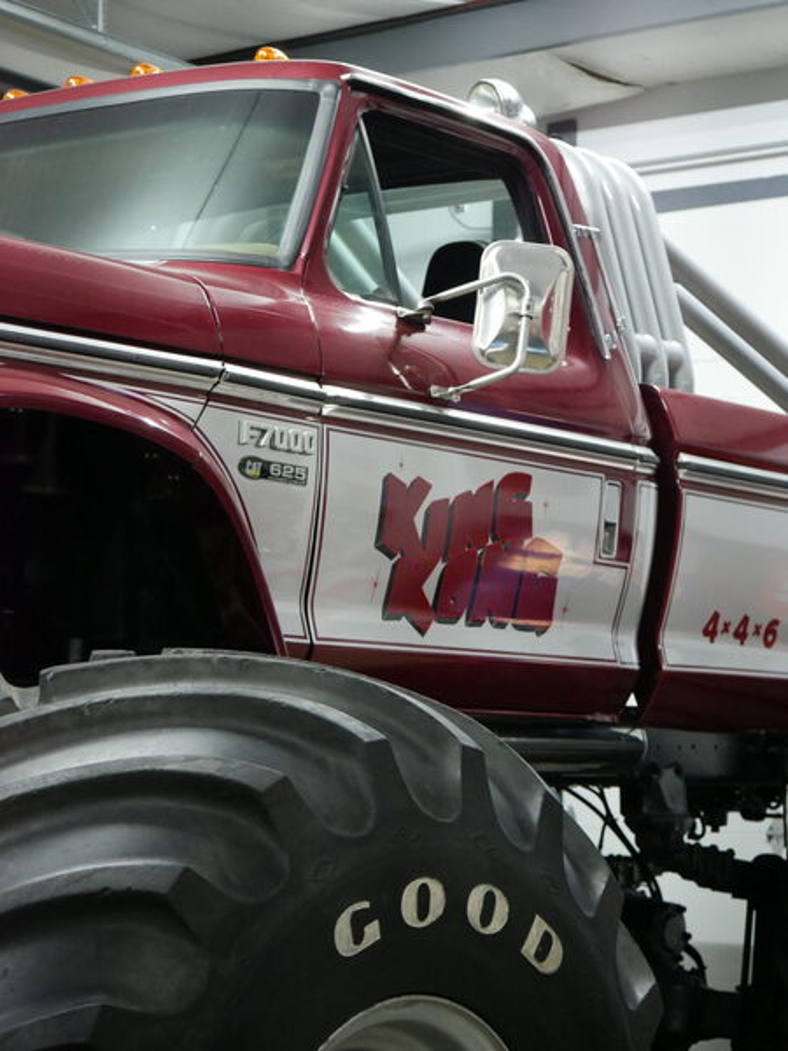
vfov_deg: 21.8
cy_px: 526
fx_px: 2732
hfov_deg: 16.4
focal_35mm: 90
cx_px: 394
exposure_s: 1/40
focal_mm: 45
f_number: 4.5
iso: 3200
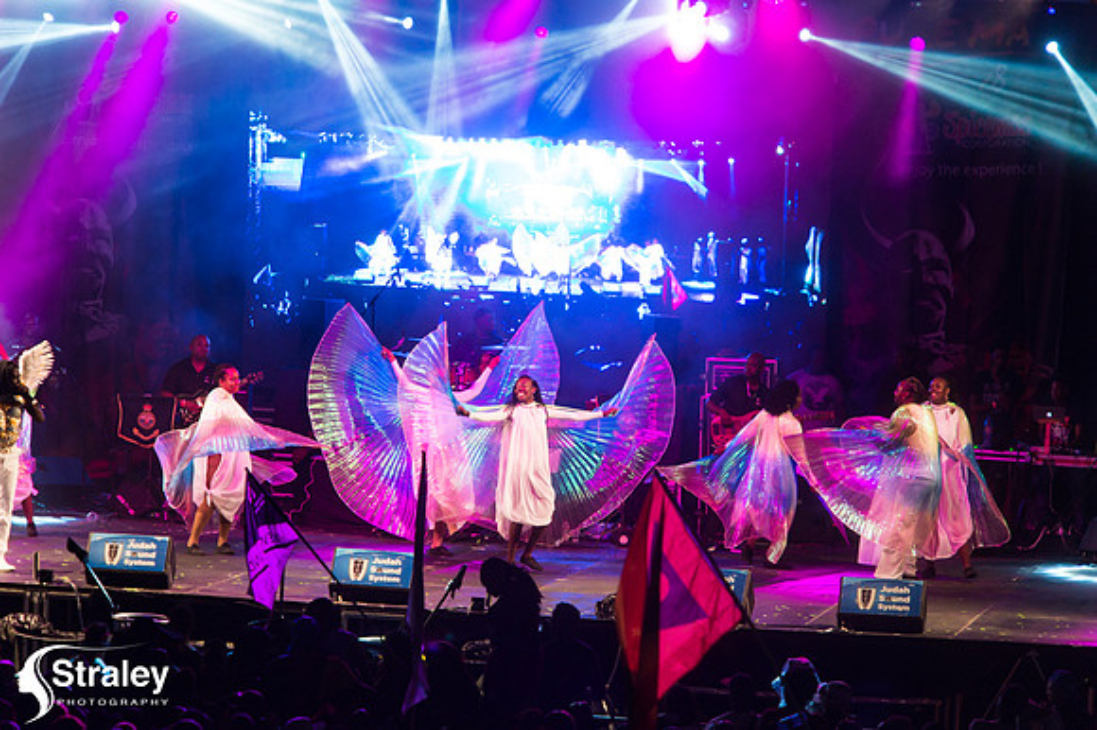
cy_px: 365
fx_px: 6395
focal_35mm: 210
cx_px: 548
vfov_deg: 6.5
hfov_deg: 9.8
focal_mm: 210
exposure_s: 1/200
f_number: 5.6
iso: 3200
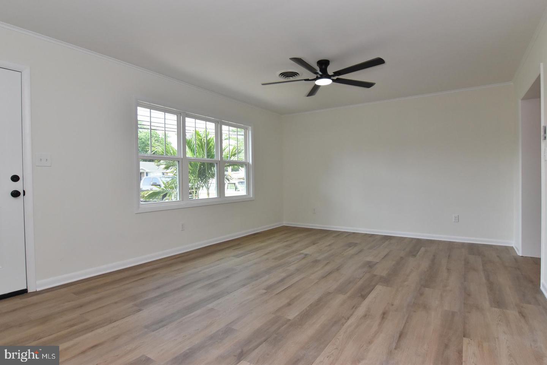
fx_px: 274
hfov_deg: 90.0
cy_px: 182
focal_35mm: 18
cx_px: 274
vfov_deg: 67.5
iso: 800
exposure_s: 1/125
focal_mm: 12
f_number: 8
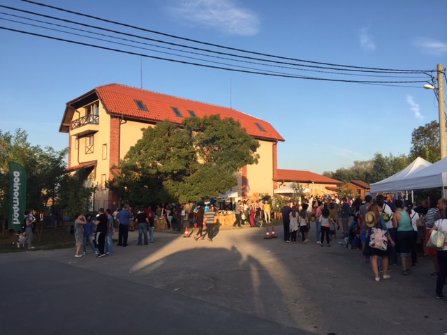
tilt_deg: +5.5
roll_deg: +0.3
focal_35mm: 29
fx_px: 374
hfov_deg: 61.7
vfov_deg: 48.2
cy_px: 168
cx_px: 224
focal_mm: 4.15
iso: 32
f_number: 2.2
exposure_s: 1/648
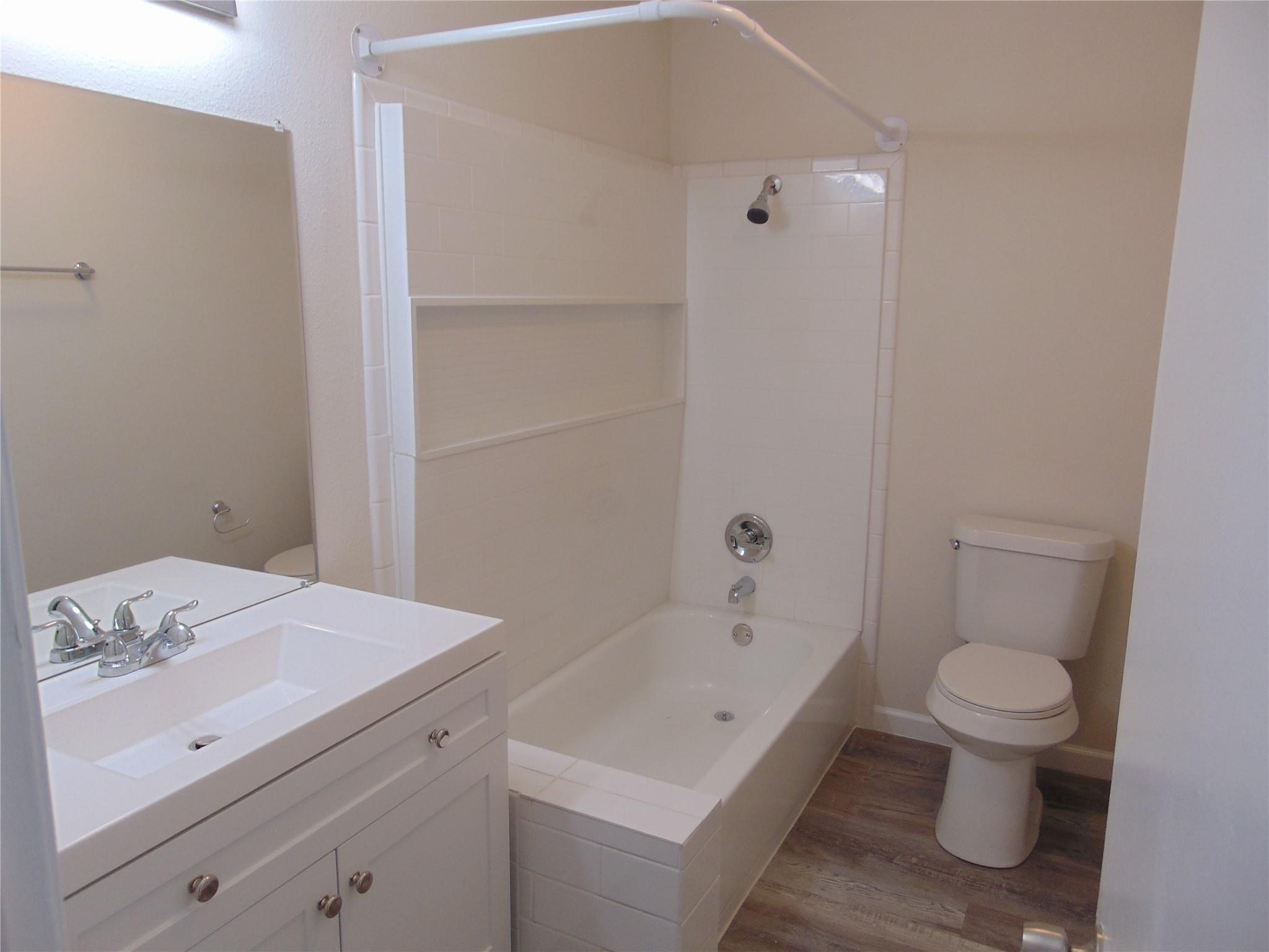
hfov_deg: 69.4
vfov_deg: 54.9
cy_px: 476
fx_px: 916
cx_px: 634
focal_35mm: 25
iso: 80
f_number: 3
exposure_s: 1/40
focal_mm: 4.5
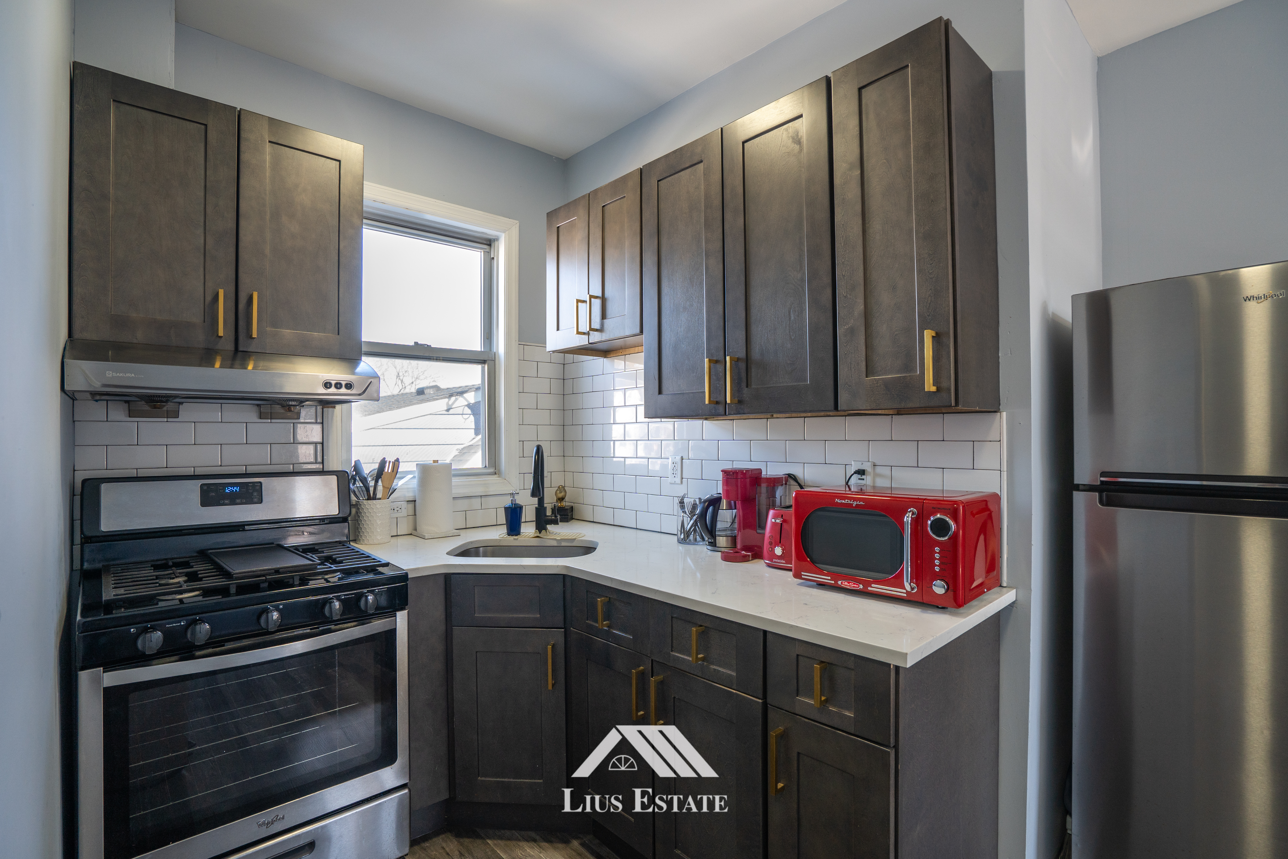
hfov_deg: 96.7
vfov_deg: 73.7
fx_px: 572
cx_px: 644
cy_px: 430
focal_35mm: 16
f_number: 5.6
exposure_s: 1/50
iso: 320
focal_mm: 16
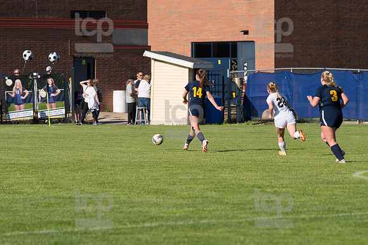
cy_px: 122
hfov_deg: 6.9
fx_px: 3065
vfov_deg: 4.6
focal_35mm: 300
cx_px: 184
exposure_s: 1/1600
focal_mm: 200
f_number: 5.6
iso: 250
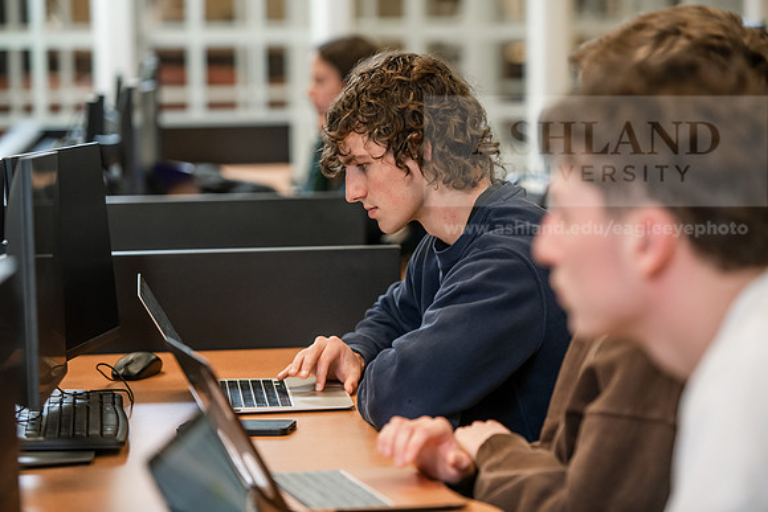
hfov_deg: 15.2
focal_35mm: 135
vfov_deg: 10.2
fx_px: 2881
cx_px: 384
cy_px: 256
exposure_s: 1/200
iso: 800
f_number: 3.2
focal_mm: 135
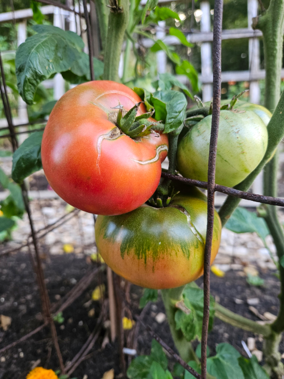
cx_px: 142
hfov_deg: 58.9
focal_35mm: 23
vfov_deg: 73.9
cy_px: 190
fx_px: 252
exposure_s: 1/170
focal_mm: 5.4
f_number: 1.8
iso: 400
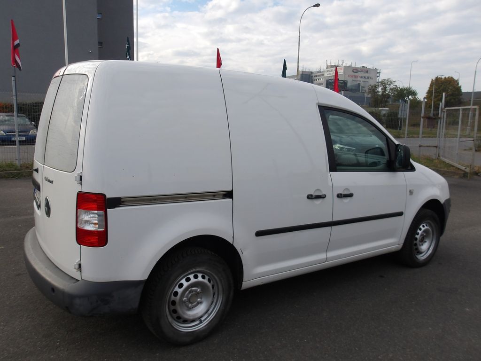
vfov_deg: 51.4
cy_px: 180
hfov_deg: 65.3
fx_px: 375
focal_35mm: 27
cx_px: 240
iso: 100
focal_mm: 4.9
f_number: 3
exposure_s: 1/870
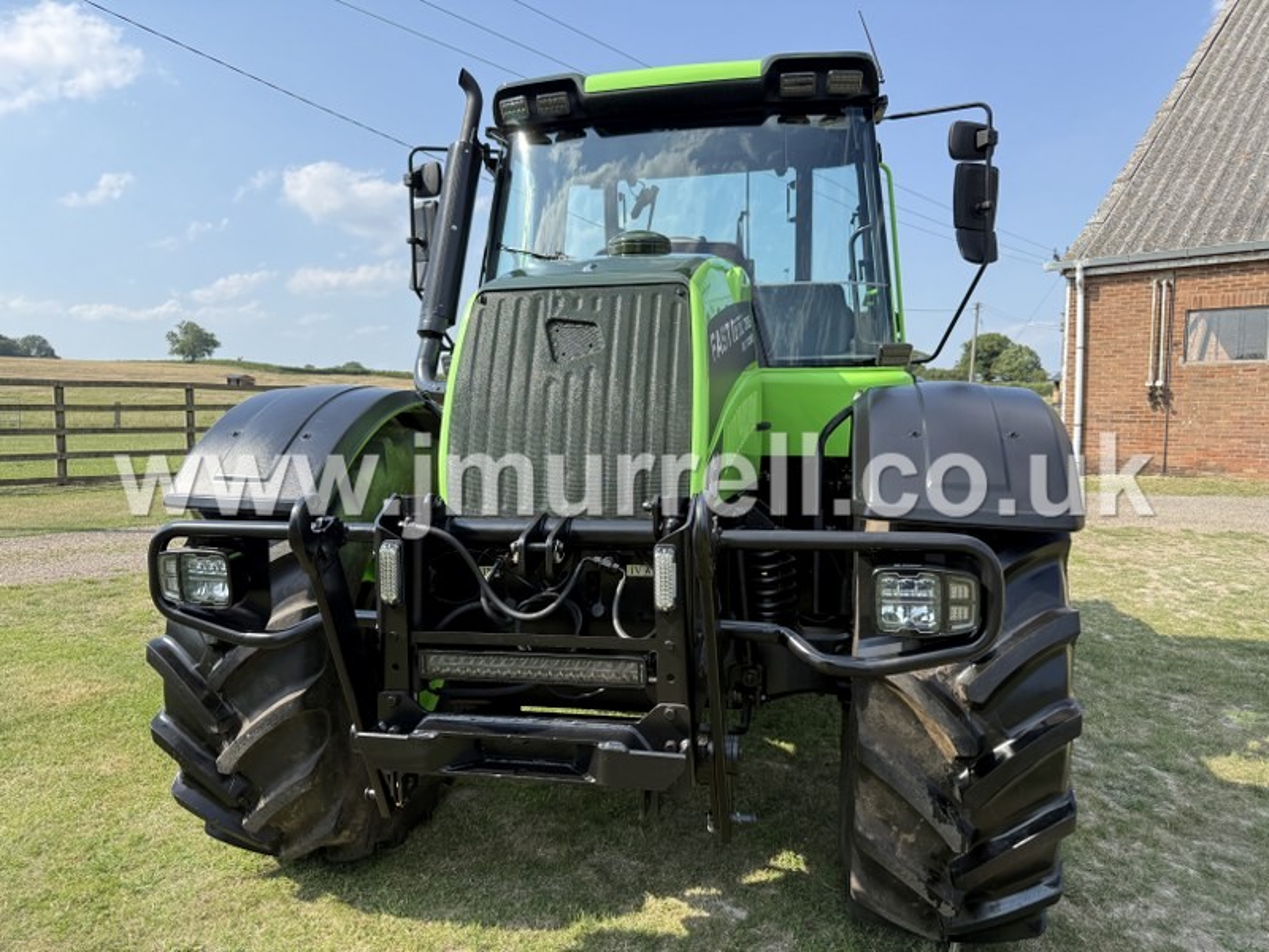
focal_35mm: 24
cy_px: 476
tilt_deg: -3.6
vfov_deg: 56.8
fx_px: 880
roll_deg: -1.0
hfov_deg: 71.6
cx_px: 634
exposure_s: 1/1689
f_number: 1.78
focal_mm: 6.76
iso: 100
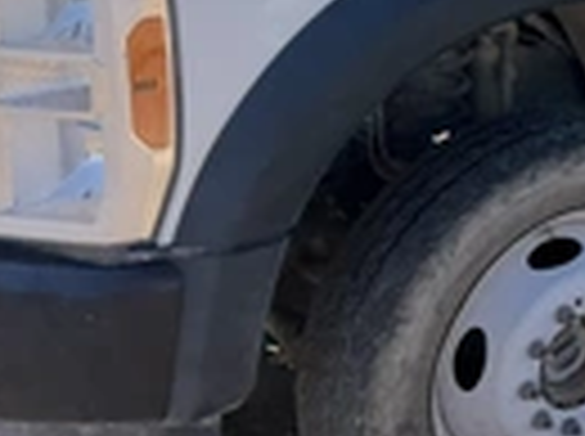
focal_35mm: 74
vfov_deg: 18.7
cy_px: -94
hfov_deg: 21.8
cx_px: 886
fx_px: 1248
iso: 80
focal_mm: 6.76
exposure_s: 1/3145
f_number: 1.78
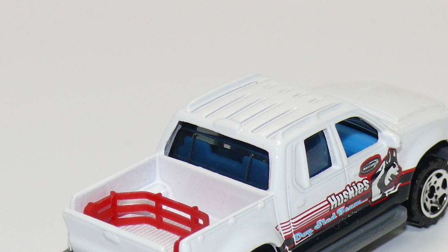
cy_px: 191
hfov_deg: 13.7
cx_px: 276
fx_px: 1865
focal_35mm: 157
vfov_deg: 7.7
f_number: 4
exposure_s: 1/30
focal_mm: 13
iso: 100
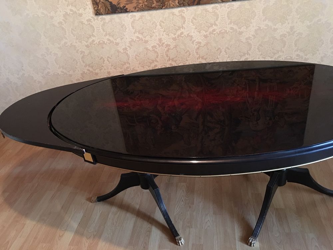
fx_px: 279
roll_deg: +8.6
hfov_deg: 61.7
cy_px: 125
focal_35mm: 29
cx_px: 166
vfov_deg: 48.2
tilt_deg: -30.9
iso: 125
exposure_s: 1/4
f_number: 2.2
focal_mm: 4.15
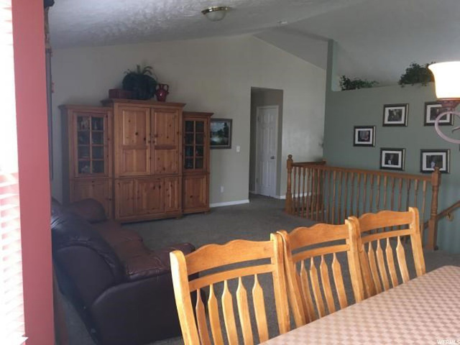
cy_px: 172
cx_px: 230
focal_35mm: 29
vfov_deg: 48.2
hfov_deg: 61.7
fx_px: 385
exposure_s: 1/30
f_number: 2.2
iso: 80
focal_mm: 4.15
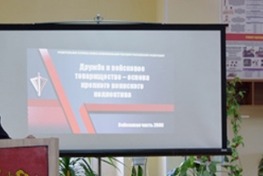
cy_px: 149
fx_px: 848
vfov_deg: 11.8
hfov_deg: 17.6
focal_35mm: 116
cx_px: 142
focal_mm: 32
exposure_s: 1/40
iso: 400
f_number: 4.5
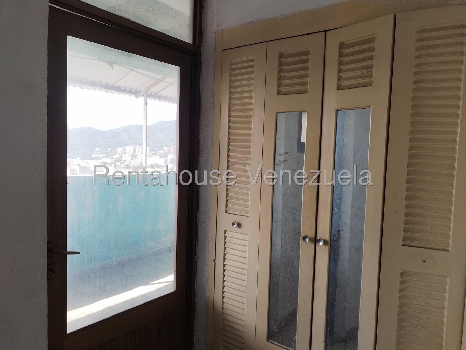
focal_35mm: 29
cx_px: 233
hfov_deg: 61.7
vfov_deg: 48.2
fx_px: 390
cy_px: 175
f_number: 1.8
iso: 100
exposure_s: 1/130
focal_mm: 4.75
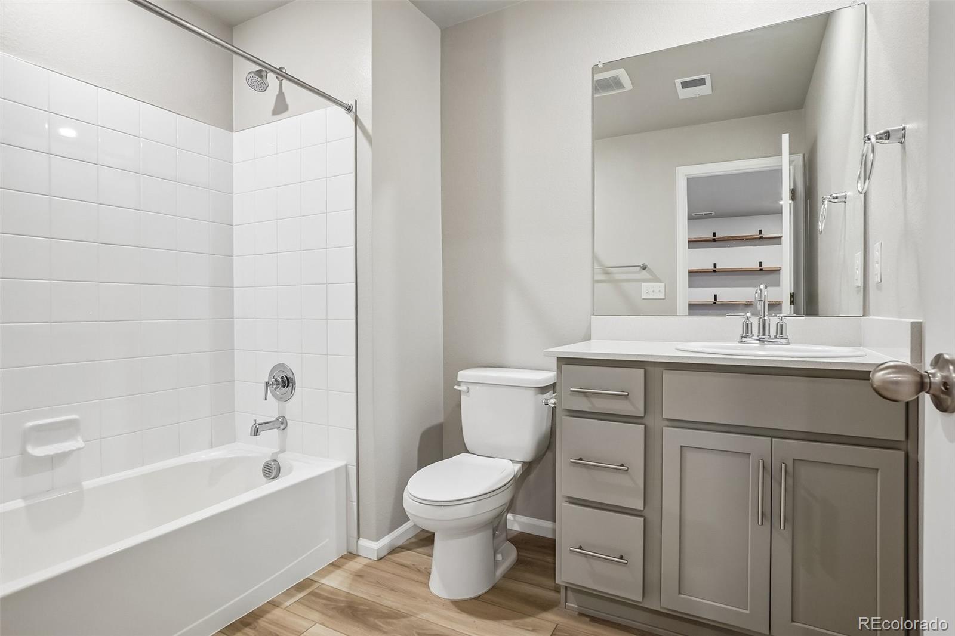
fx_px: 477
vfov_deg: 67.4
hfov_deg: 90.0
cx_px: 478
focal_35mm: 18
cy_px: 318
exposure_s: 1/10
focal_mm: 12
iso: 400
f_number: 8
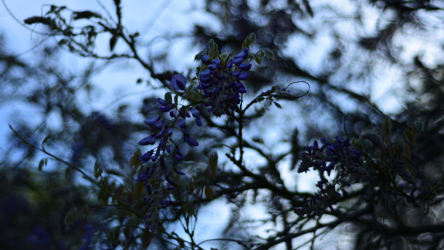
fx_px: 989
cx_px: 217
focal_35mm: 84
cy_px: 109
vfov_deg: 14.4
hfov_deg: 25.3
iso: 100
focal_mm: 50
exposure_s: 1/2500
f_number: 1.8
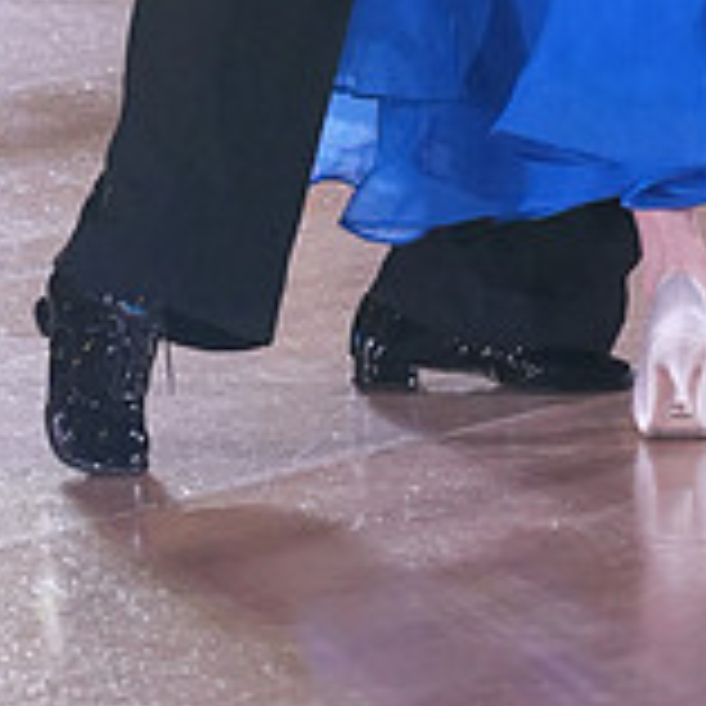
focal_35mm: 470
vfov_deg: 3.7
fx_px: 10845
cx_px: 699
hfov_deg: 3.7
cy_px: -535
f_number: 4
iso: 2000
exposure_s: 1/500
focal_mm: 100
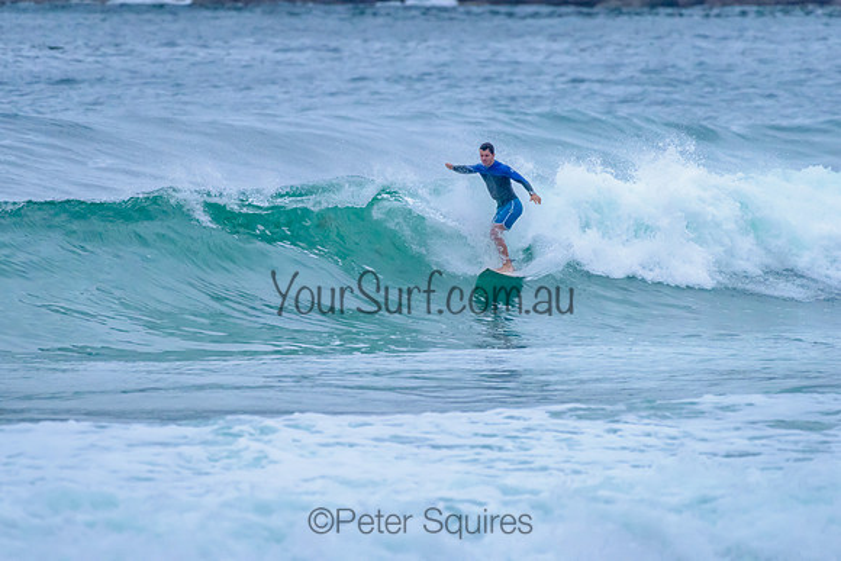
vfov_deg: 2.2
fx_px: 14315
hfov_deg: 3.4
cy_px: 217
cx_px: 394
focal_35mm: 613
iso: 2200
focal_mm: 500
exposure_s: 1/2000
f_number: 5.6
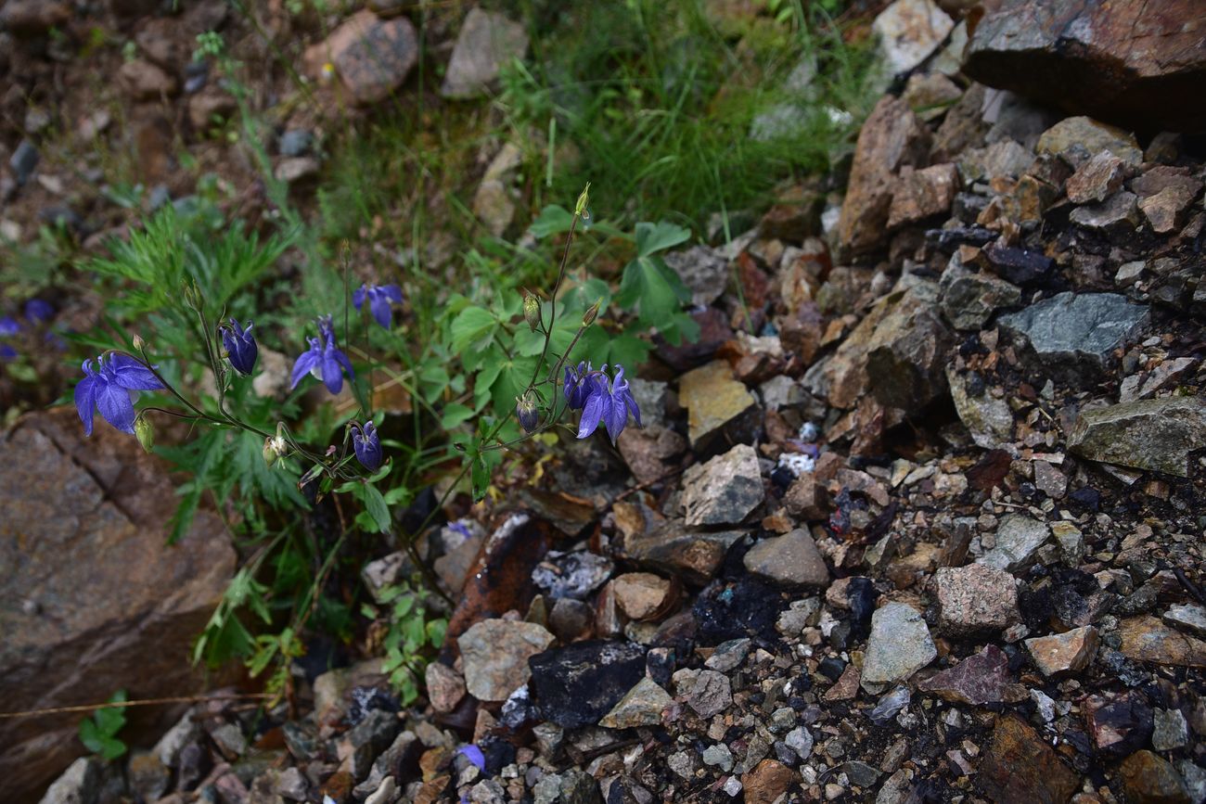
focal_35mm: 31
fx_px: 1039
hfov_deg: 60.3
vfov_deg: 42.3
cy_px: 402
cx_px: 603
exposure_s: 1/125
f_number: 5
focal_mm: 31
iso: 160
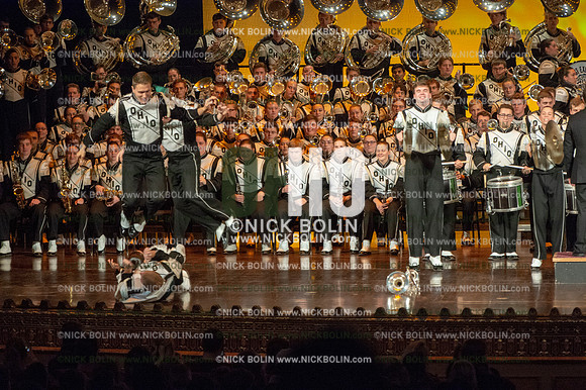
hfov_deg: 10.8
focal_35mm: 190
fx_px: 3091
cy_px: 195
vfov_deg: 7.2
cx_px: 293
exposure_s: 1/320
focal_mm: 190
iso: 8000
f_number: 5.6
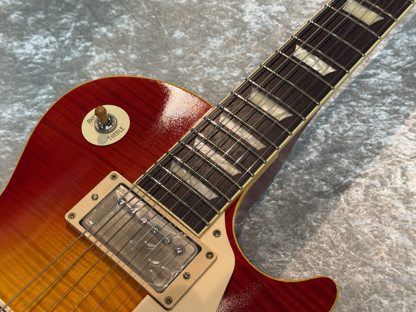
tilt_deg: -60.9
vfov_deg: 27.0
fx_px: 649
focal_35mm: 54
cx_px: 205
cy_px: 151
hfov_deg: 35.5
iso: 125
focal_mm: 6.76
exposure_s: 1/60
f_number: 1.78
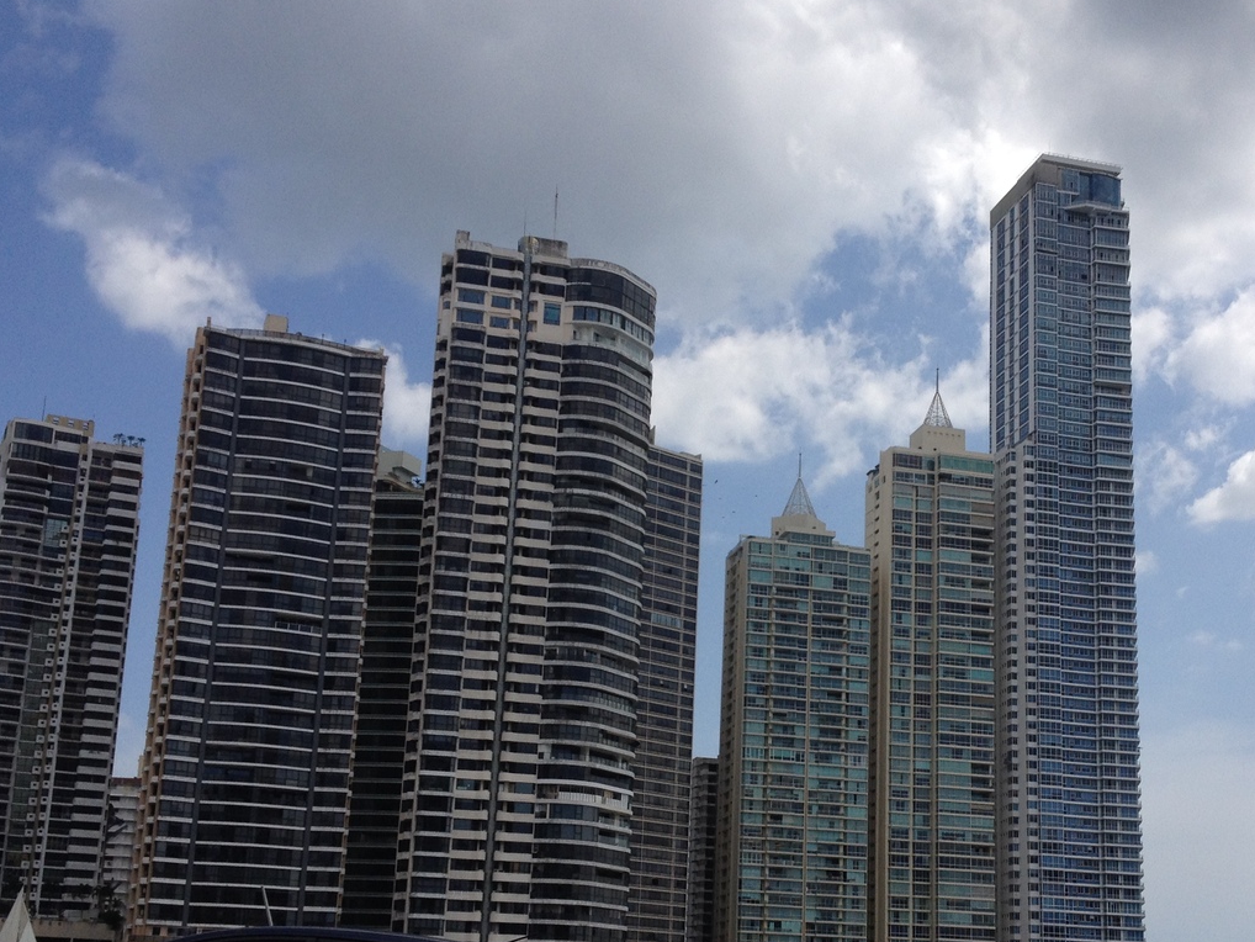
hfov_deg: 34.7
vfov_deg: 26.5
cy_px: 593
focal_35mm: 55
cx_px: 816
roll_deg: +0.8
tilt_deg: +10.3
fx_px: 1994
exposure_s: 1/2304
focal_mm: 4.28
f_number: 2.4
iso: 50
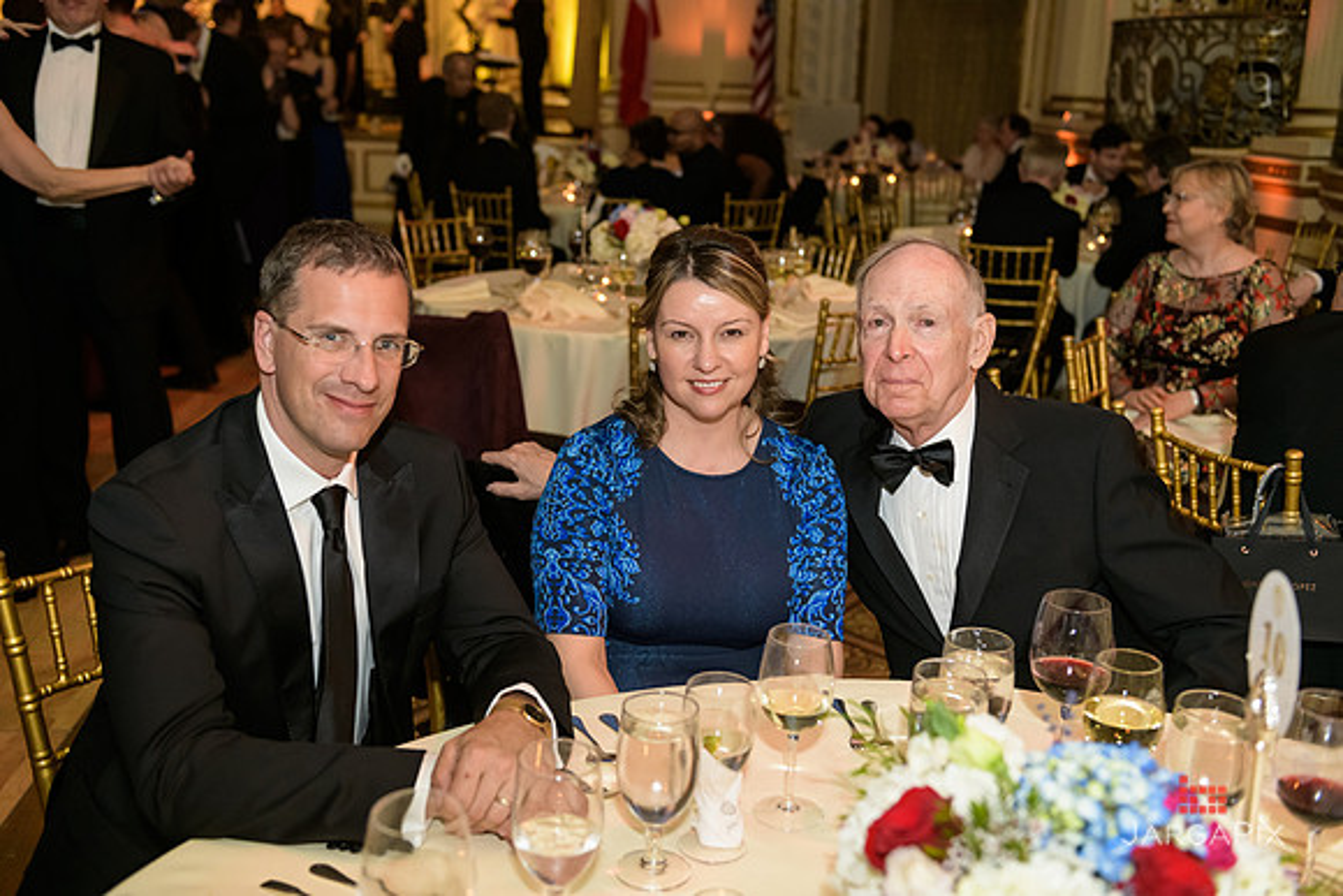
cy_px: 448
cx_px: 672
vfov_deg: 35.1
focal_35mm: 38
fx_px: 1418
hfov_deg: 50.7
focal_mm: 38
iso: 1600
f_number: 3.2
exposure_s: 1/100
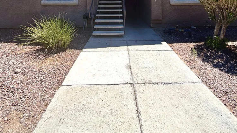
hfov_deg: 83.9
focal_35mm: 21
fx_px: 132
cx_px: 119
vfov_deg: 43.5
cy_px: -8
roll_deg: +0.5
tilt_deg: +3.9
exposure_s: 1/853
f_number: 2.2
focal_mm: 2.22
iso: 20
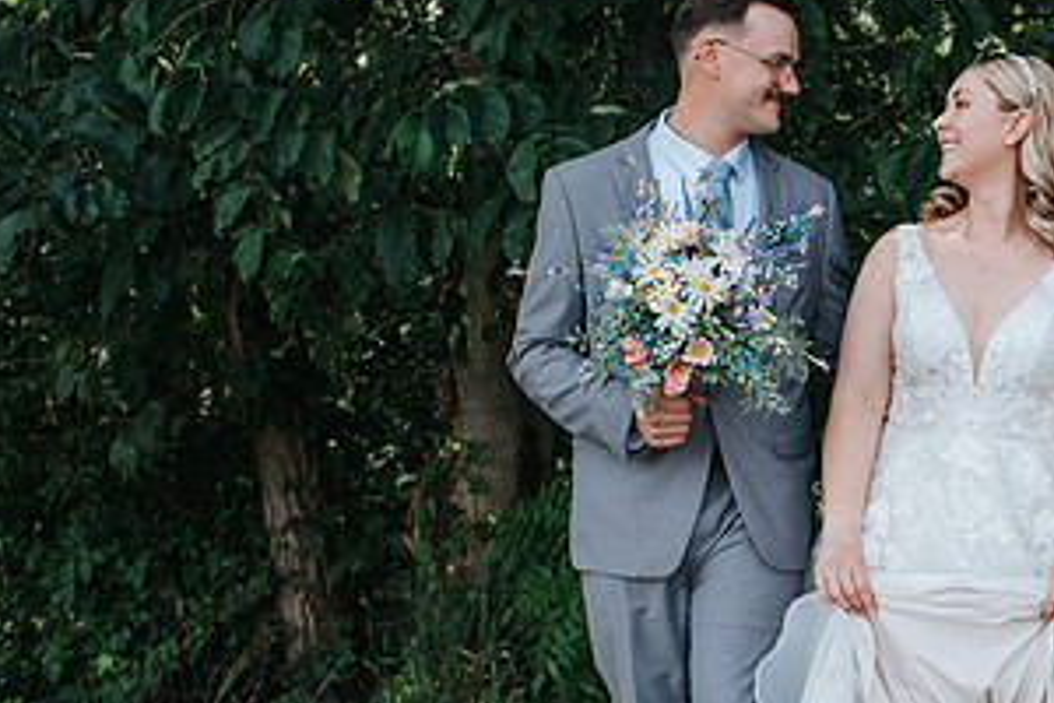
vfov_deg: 17.9
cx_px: 946
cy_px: 455
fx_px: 2225
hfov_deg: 25.8
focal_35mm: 76
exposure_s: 1/500
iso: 140
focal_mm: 35
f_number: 2.8
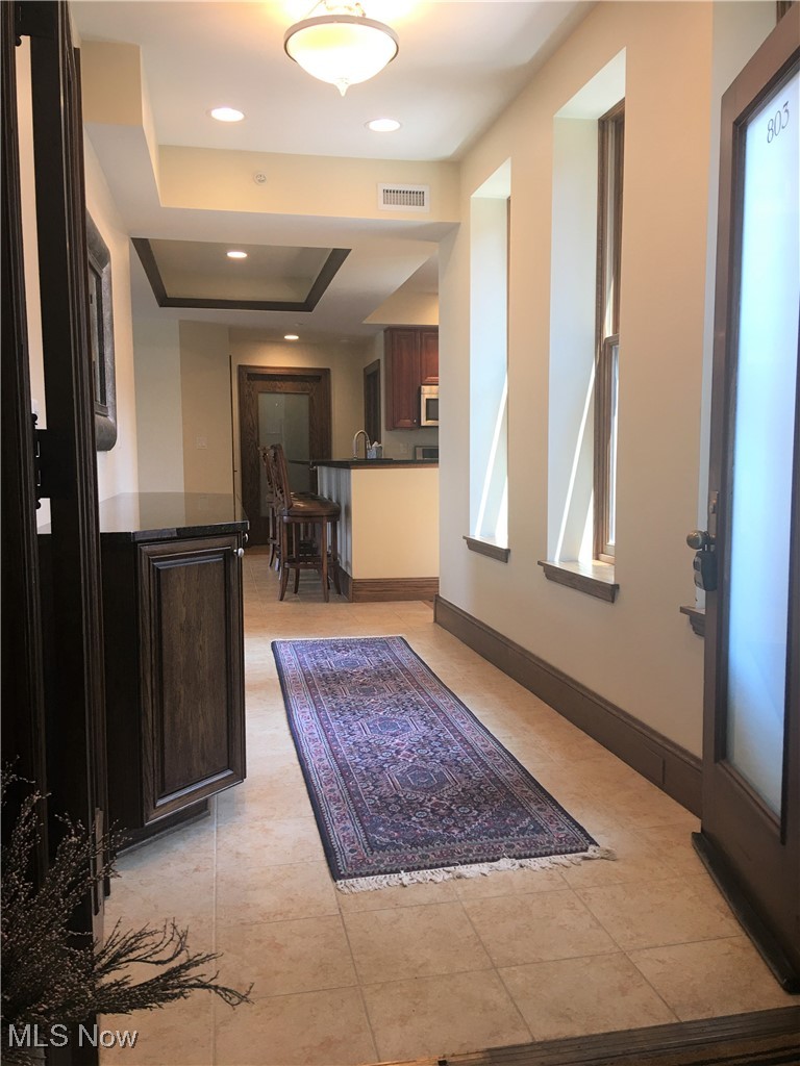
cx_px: 400
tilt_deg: -4.6
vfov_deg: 61.7
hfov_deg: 48.2
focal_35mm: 29
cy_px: 533
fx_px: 894
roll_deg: +0.5
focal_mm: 4.15
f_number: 2.2
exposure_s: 1/30
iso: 25
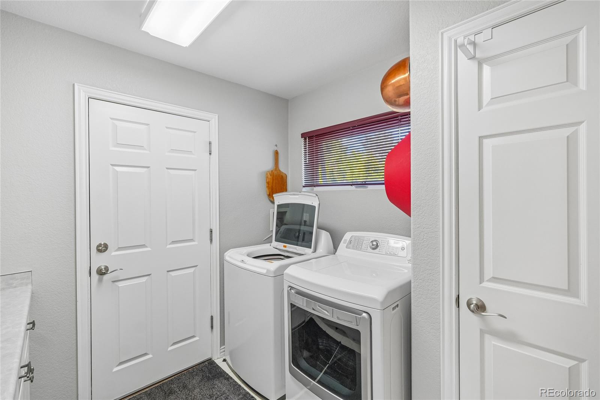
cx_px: 300
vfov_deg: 77.3
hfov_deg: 100.4
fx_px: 250
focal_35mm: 15
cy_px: 200
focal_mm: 10
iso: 800
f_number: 8
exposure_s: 1/13
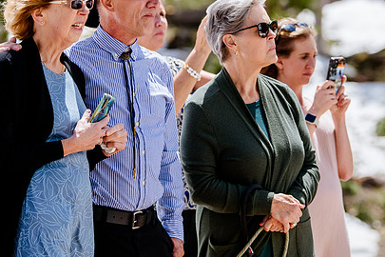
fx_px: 2716
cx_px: 271
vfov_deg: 5.4
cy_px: 36
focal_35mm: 254
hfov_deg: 8.1
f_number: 3.5
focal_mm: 122
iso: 160
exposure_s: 1/2500
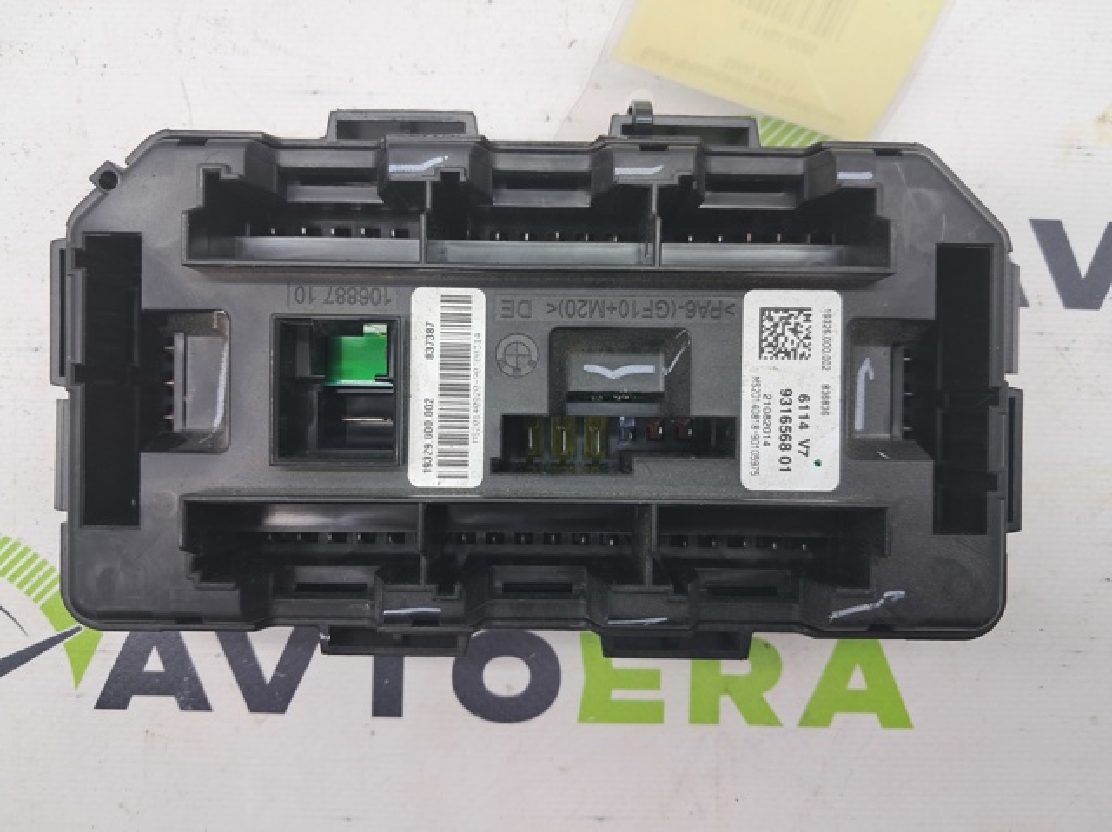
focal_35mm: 27
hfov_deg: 65.4
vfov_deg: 51.3
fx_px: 867
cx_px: 556
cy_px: 416
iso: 50
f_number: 1.8
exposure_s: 1/50
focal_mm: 4
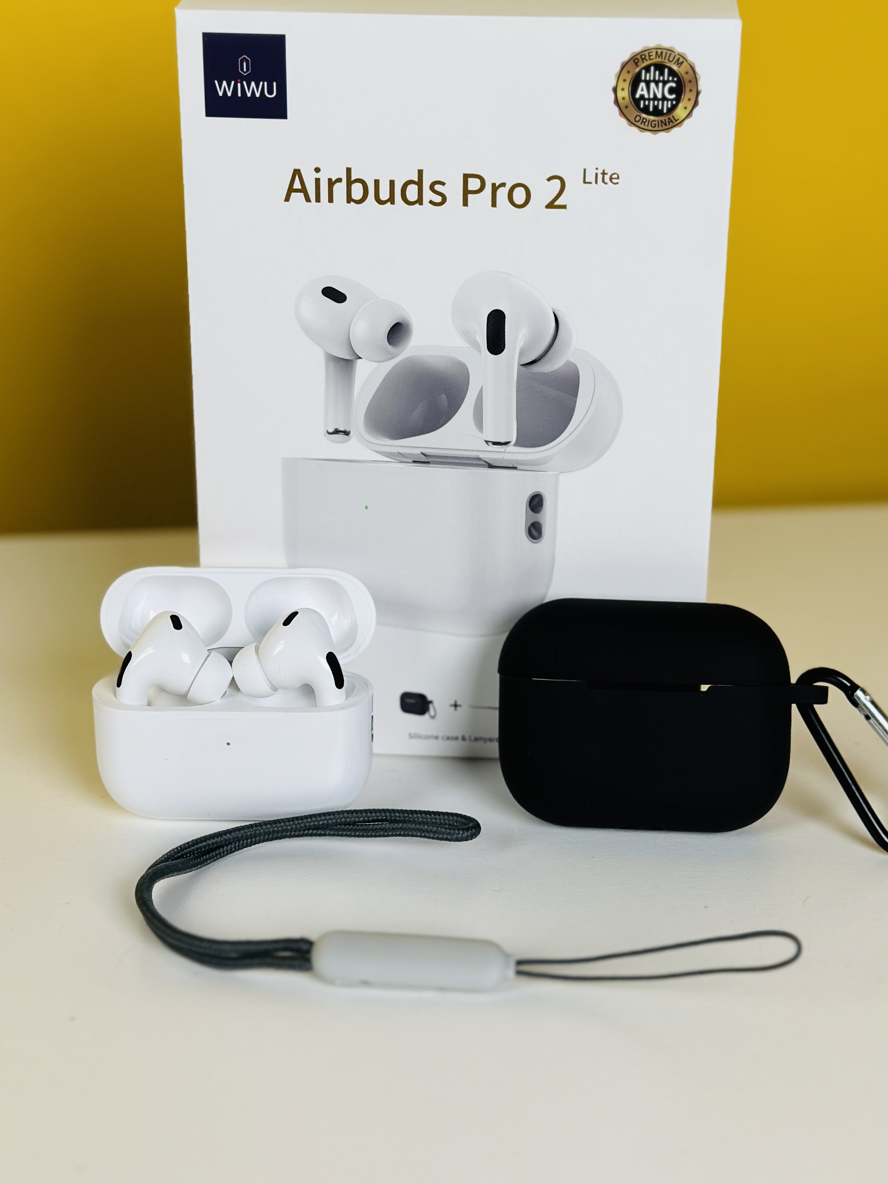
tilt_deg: -21.0
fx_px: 1984
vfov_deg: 33.2
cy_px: 489
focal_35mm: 58
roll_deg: -0.3
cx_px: 471
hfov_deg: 25.2
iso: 125
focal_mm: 6.86
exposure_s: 1/101
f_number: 1.78
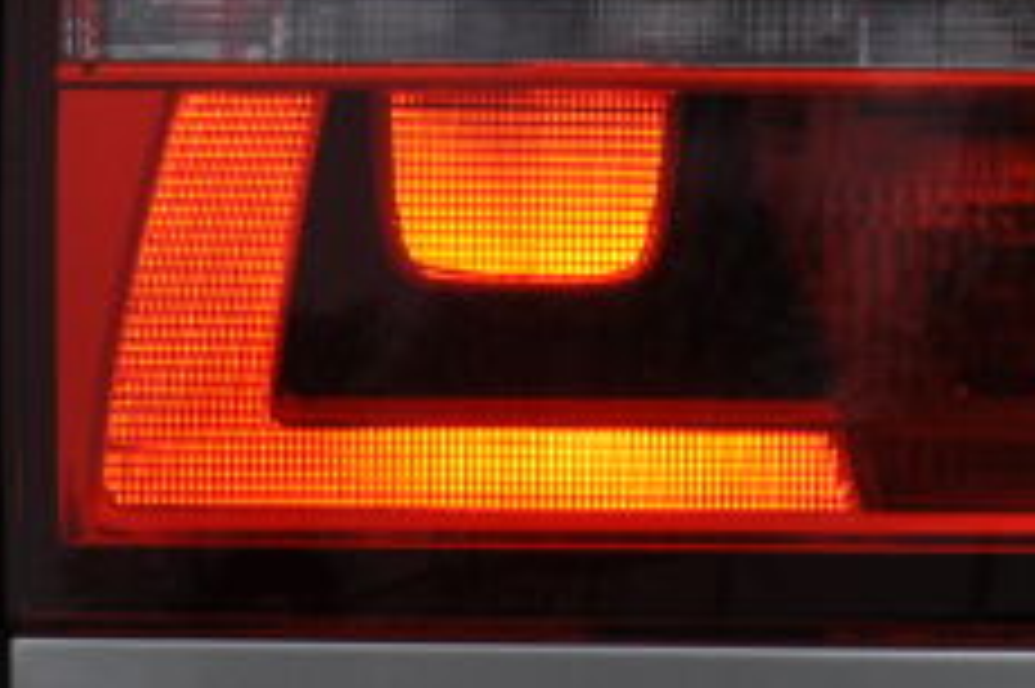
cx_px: -436
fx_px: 11118
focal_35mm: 387
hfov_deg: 5.3
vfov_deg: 3.5
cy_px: 827
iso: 200
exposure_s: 1/125
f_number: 5.6
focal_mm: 58
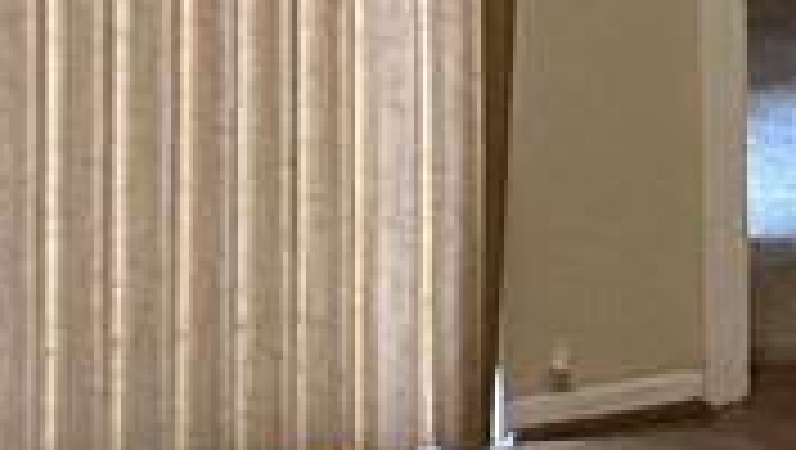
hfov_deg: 10.5
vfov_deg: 6.1
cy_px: -360
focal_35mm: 195
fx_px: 4120
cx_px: 1340
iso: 320
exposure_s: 1/60
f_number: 2.4
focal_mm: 3.3
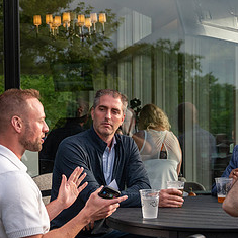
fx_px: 747
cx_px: 164
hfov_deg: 18.0
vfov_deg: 18.1
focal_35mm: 96
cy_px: 131
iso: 800
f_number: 4
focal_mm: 43
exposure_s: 1/2500
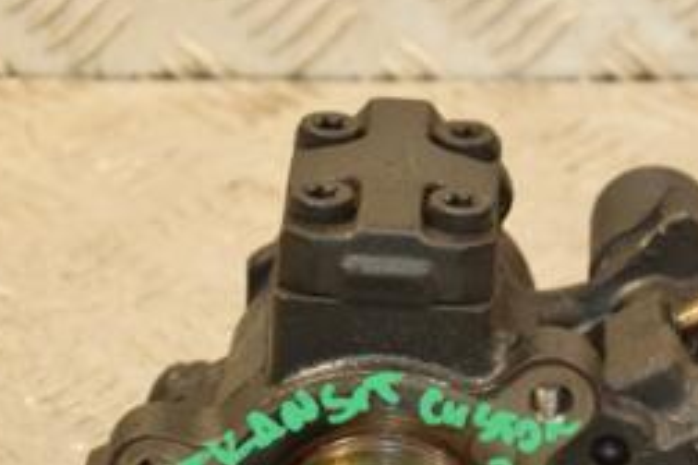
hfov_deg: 8.7
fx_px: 4575
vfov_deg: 5.8
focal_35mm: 236
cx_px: 435
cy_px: 401
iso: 800
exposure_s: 1/100
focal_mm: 66
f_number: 5.3
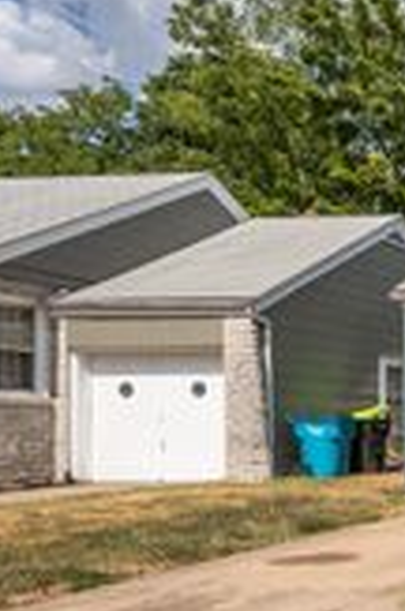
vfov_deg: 44.7
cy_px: 418
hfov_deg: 18.3
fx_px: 729
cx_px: 836
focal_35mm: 43
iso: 100
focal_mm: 14
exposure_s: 1/400
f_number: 9
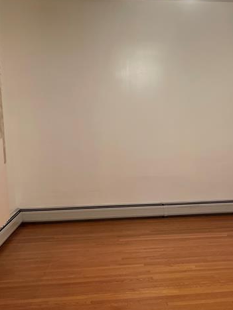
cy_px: 182
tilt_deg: -7.5
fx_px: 368
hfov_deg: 34.8
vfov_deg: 45.6
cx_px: 158
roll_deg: +1.0
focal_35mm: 41
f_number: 1.6
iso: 500
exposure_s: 1/60
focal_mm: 5.1
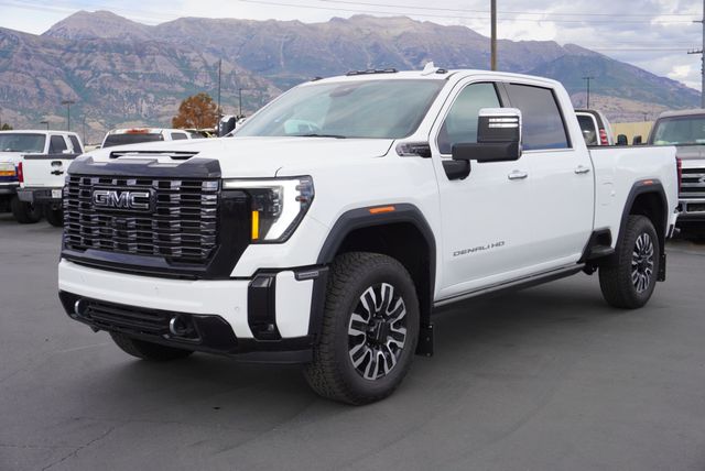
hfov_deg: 43.6
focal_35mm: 45
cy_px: 236
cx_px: 352
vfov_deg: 29.9
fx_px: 882
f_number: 7.1
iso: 100
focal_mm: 30
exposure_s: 1/125
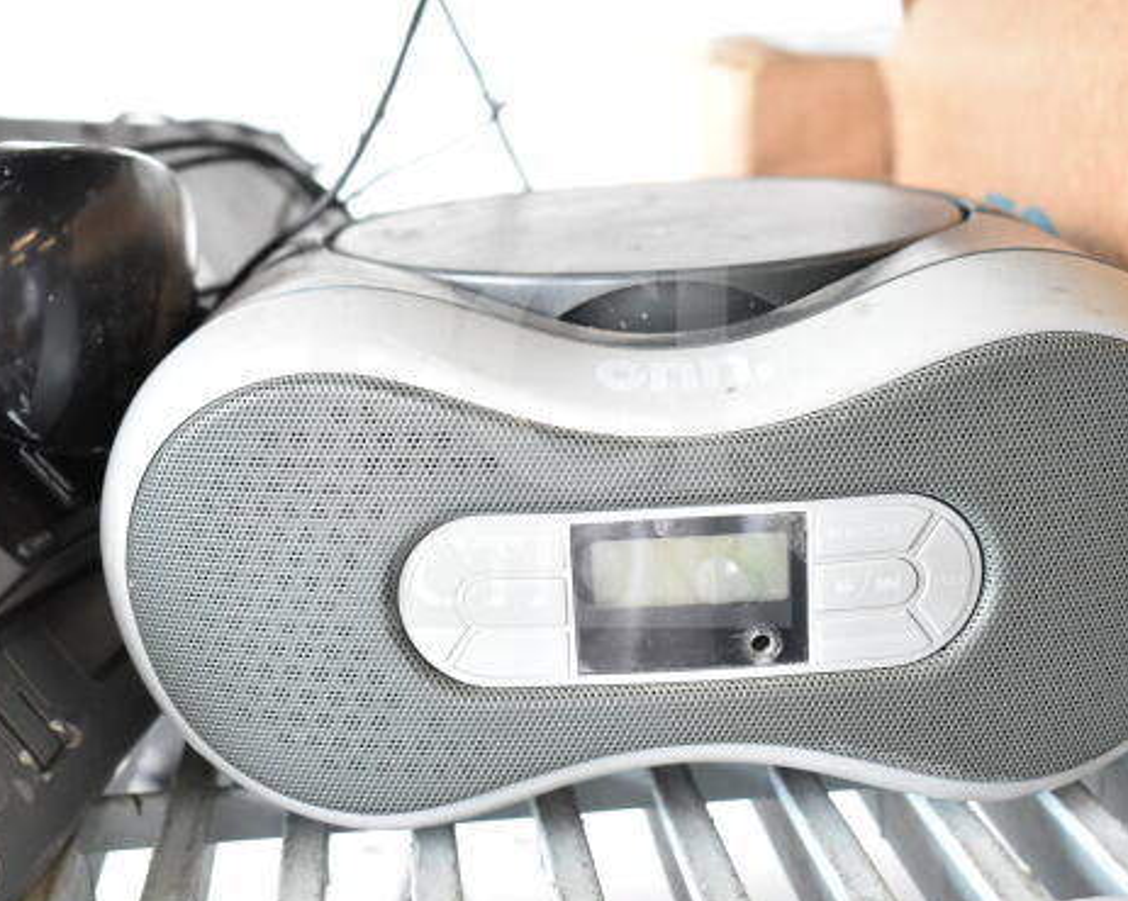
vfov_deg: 29.1
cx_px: 516
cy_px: 435
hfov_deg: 36.0
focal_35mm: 52
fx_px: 1735
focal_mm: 28
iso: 1600
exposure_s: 1/80
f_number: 4.5
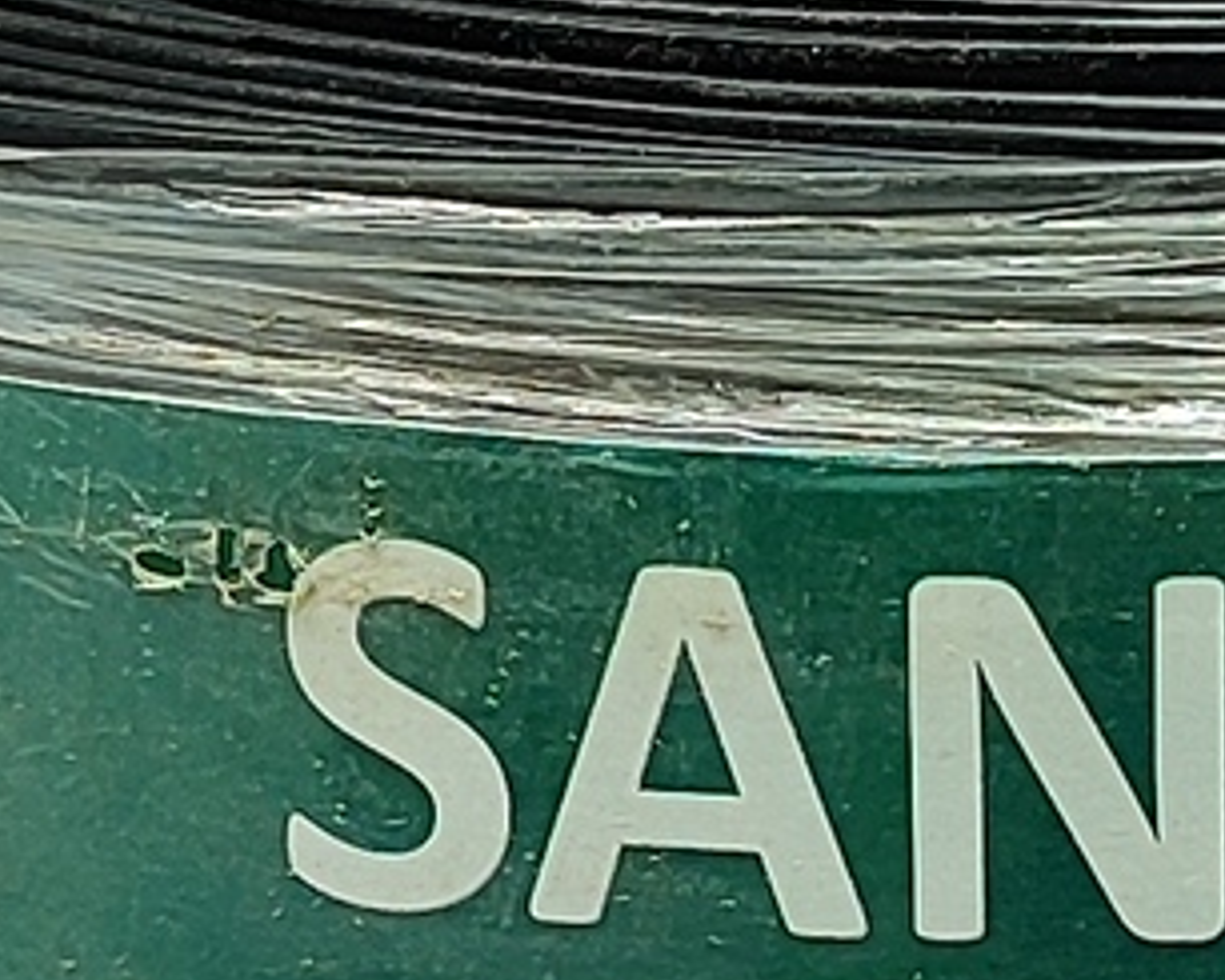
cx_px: 1193
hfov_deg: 13.0
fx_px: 5331
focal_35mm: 147
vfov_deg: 10.5
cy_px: 720
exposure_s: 1/160
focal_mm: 5.89
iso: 160
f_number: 1.89
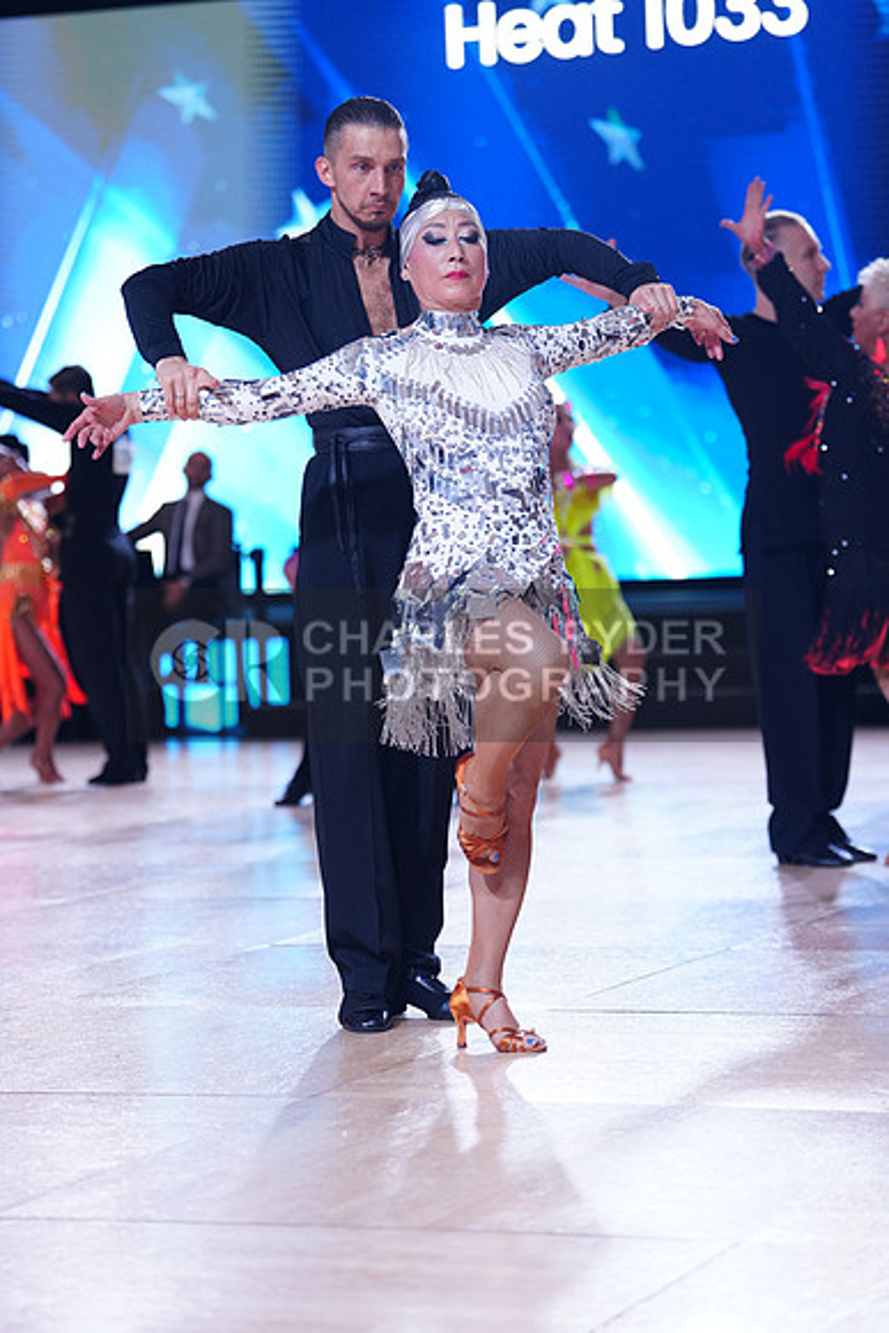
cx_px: 444
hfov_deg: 13.4
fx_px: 3776
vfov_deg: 20.0
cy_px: 666
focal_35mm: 102
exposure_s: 1/640
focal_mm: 102
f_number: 2.8
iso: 1250
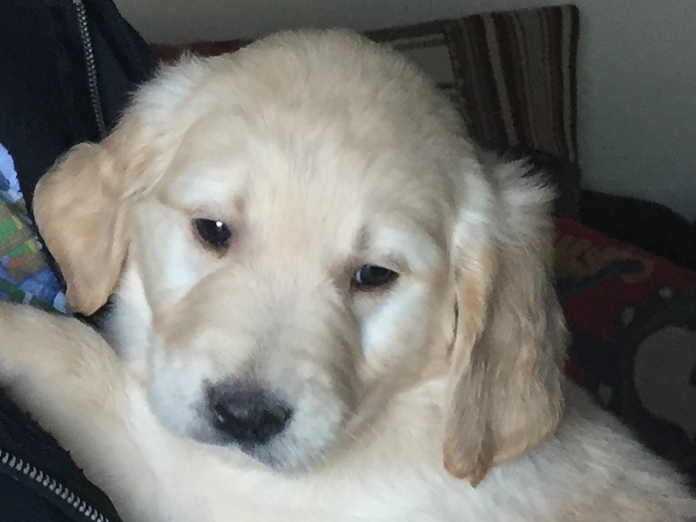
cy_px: 270
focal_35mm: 121
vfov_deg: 12.3
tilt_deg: -13.0
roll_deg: -0.5
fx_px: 2434
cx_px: -61
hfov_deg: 15.8
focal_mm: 4.15
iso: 100
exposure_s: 1/30
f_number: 2.2
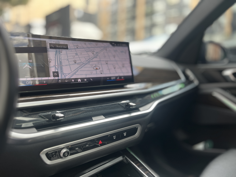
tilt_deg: -6.5
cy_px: 88
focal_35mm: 26
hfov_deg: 67.3
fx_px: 177
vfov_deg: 53.1
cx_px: 118
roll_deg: -1.6
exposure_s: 1/81
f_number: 1.6
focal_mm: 5.1
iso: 50
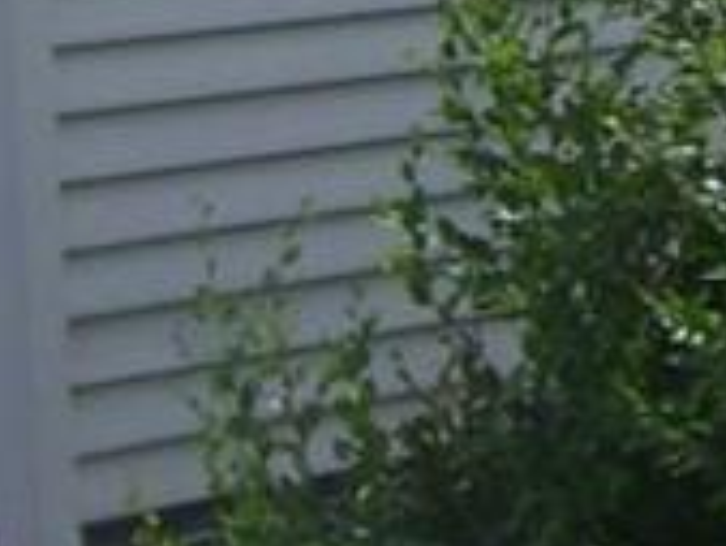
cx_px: 1950
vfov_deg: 6.4
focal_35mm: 224
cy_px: -649
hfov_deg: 7.9
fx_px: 4701
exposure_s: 1/500
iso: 80
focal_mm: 6
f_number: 4.8
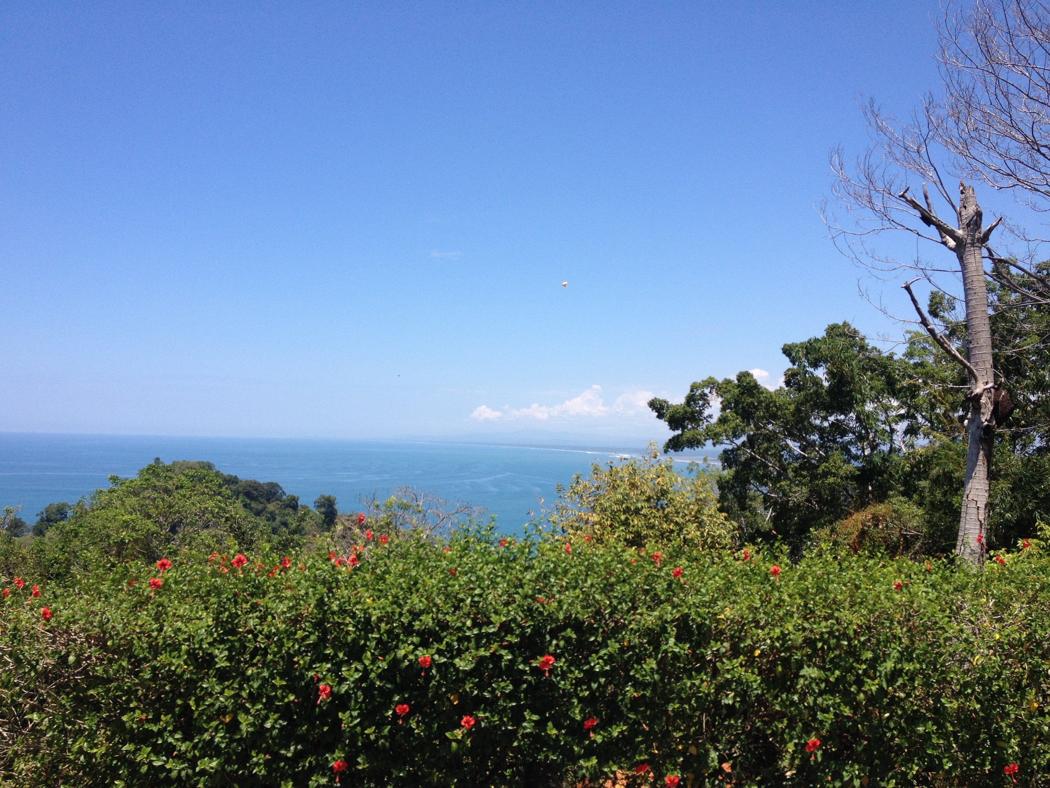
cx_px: 525
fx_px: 1062
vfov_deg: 40.7
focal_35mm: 35
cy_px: 394
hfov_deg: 52.6
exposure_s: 1/1672
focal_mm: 4.28
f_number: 2.4
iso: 50
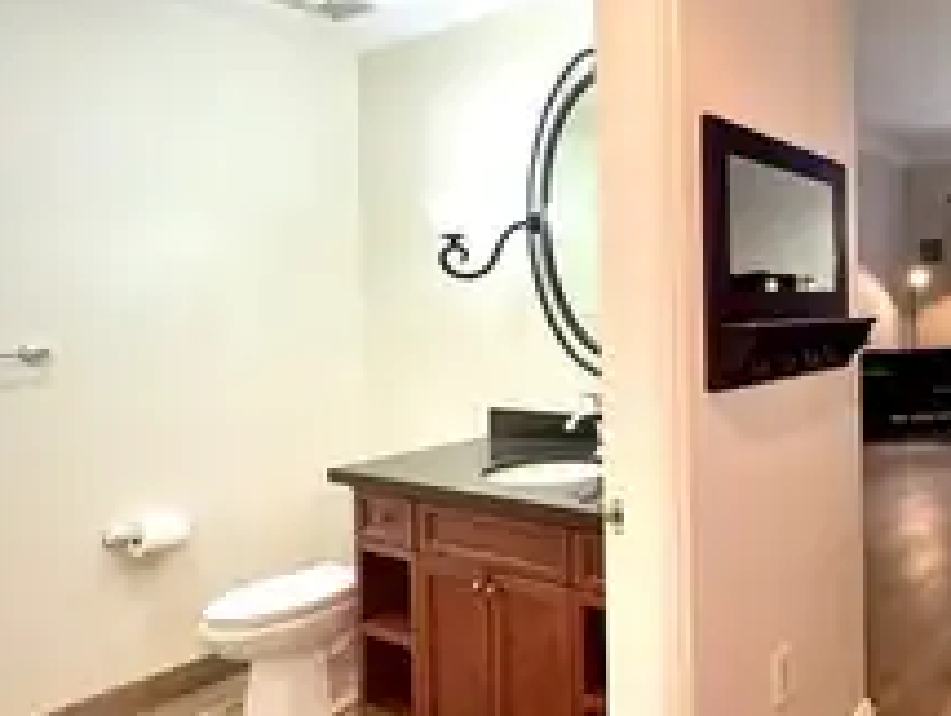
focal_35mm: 26
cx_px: 827
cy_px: 301
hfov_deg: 59.0
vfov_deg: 53.0
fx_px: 715
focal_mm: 2.22
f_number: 2.2
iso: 320
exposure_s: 1/120
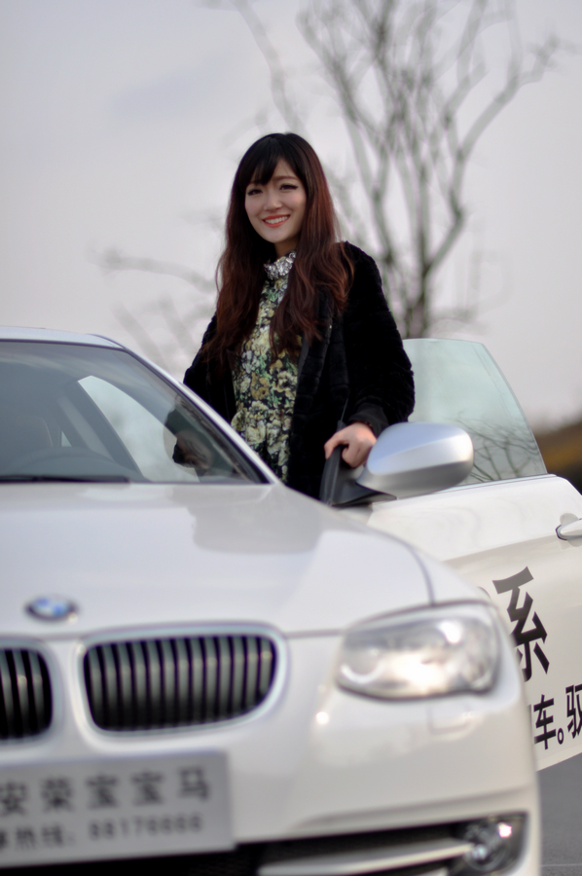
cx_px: 291
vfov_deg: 16.1
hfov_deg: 10.7
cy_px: 438
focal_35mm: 128
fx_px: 3099
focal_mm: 85
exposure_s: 1/3200
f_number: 1.8
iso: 200
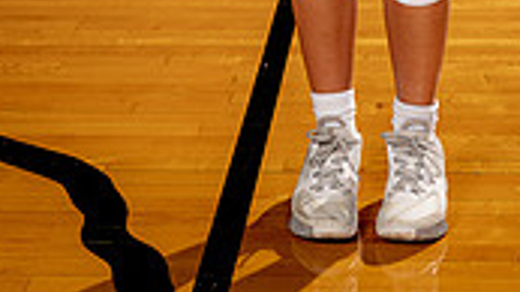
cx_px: 382
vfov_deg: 9.2
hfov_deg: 17.8
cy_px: -376
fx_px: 1653
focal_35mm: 120
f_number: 8
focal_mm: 44
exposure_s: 1/250
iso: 100
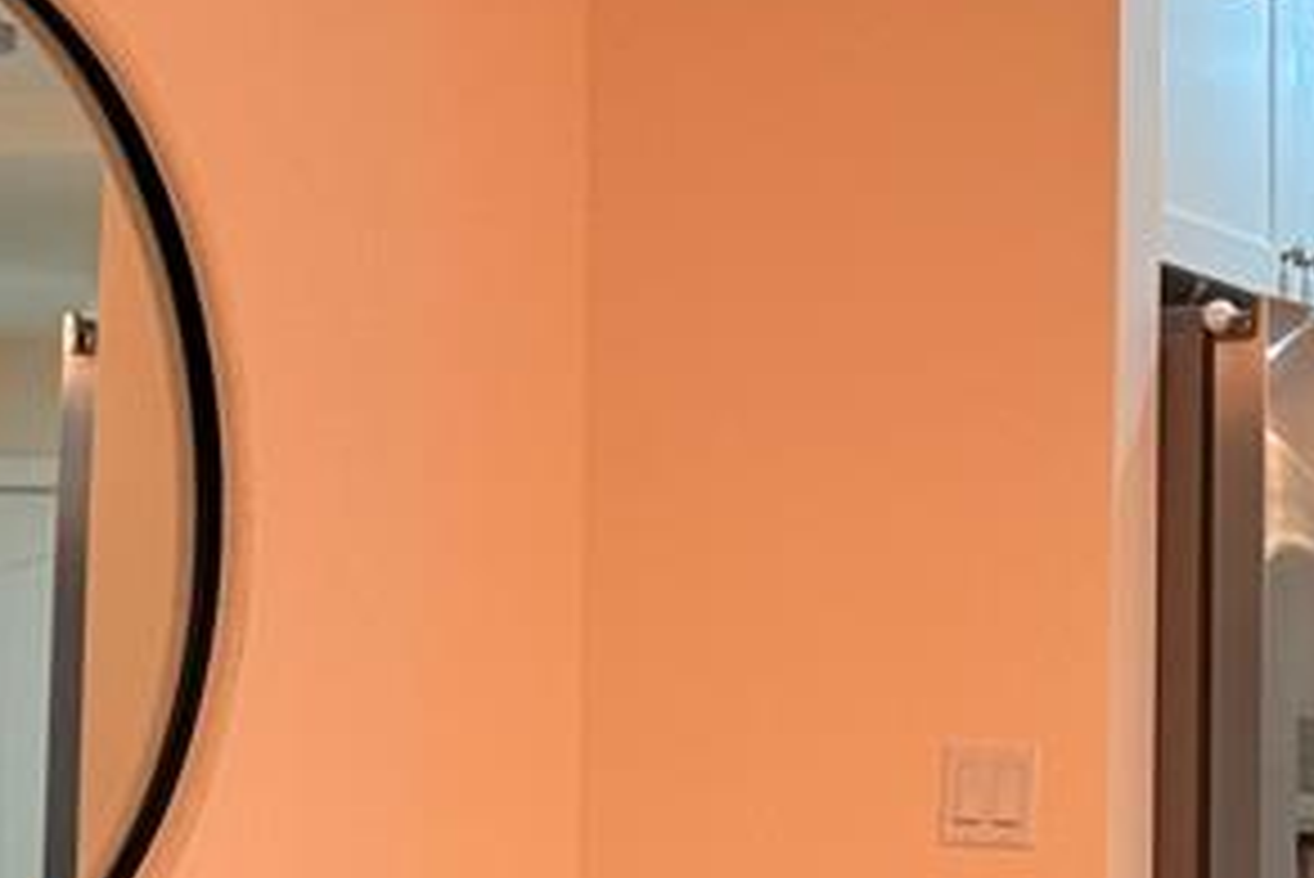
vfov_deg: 7.8
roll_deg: -0.7
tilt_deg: +1.9
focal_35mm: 175
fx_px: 6390
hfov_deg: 11.5
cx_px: 1611
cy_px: 950
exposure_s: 1/60
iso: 80
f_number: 1.78
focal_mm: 6.76
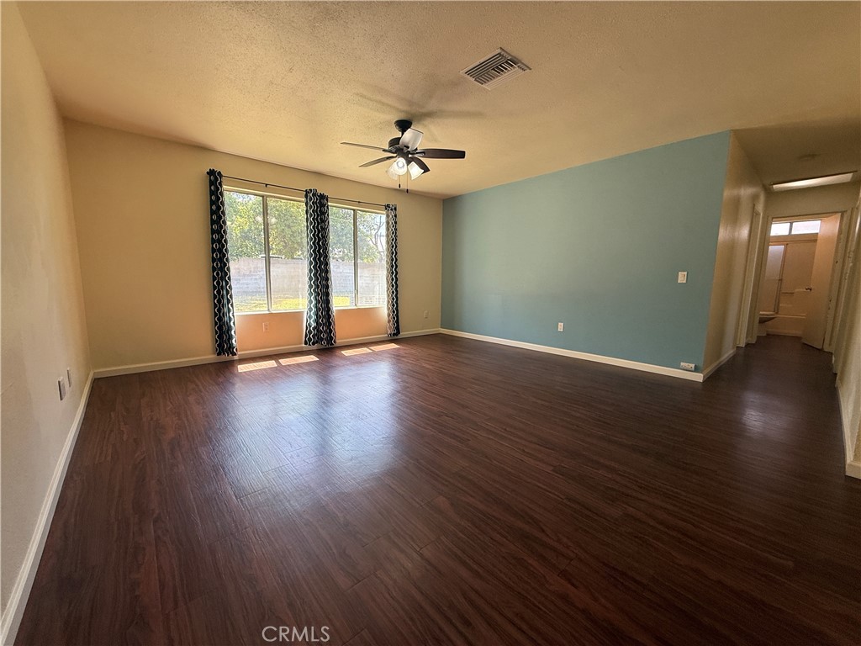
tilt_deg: -7.8
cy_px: 323
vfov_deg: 85.7
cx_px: 430
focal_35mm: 14
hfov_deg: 102.1
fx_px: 348
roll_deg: -0.4
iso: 80
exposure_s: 1/120
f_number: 2.2
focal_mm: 2.22
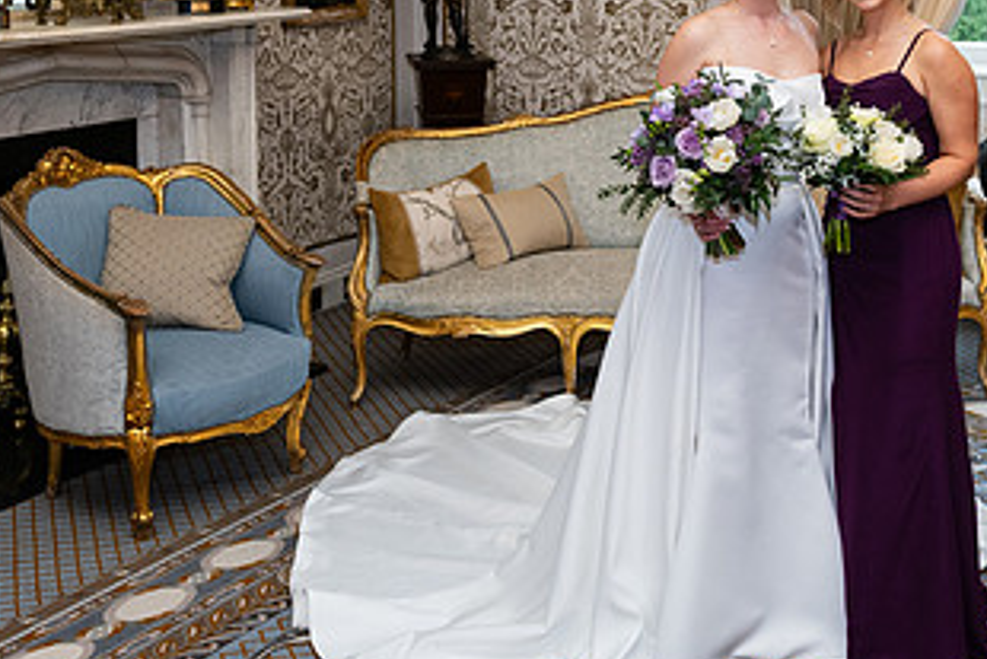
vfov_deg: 22.9
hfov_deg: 34.1
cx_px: 675
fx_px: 1591
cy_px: 97
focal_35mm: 58
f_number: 5
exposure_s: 1/160
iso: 500
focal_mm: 31
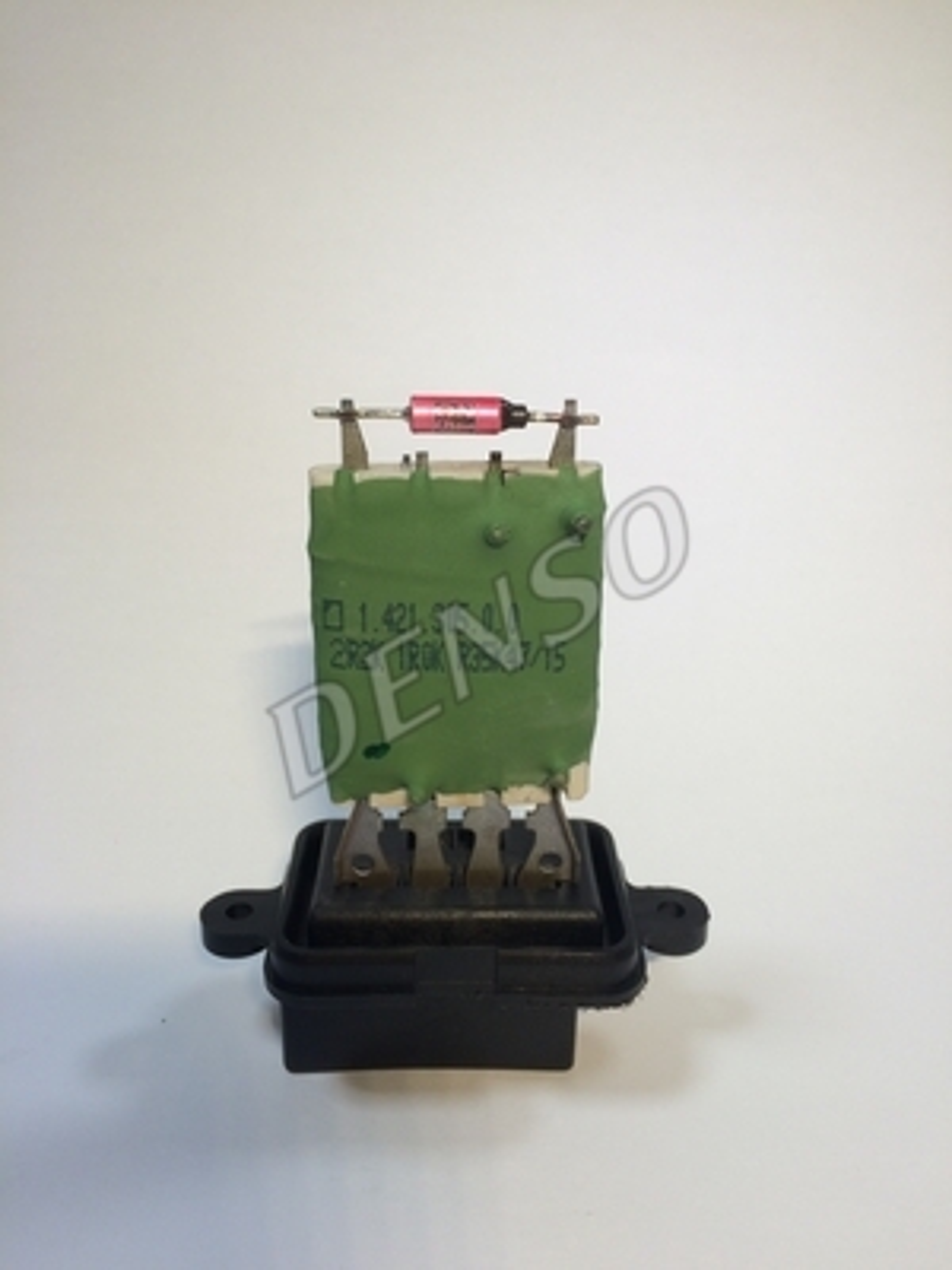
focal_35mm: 29
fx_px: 1063
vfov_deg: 61.7
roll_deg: +0.5
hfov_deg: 48.2
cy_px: 635
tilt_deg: -21.7
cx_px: 476
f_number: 2.2
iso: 32
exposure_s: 1/50
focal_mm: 4.15
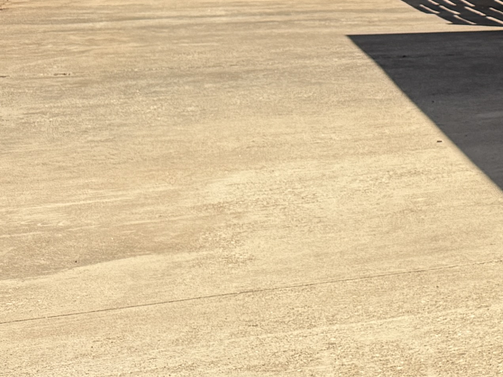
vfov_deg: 13.3
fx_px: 1569
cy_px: -90
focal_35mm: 108
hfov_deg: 14.7
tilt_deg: -1.0
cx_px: 1037
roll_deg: -1.3
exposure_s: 1/3584
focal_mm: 6.76
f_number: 1.78
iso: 80
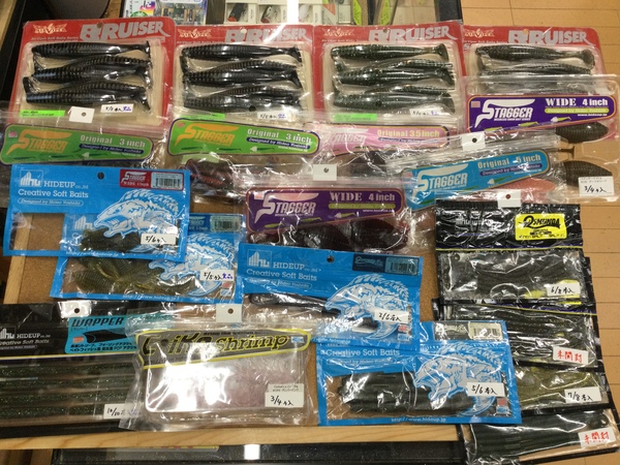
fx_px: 555
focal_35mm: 31
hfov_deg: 58.4
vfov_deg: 45.4
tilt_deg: -69.9
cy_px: 232
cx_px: 310
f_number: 2.4
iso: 32
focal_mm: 3.3
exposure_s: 1/40
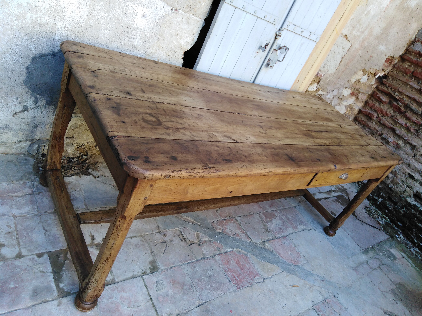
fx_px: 305
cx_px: 211
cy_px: 158
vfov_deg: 54.9
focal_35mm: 25
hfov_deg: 69.4
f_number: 2.2
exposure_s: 1/60
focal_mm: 3.46
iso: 129
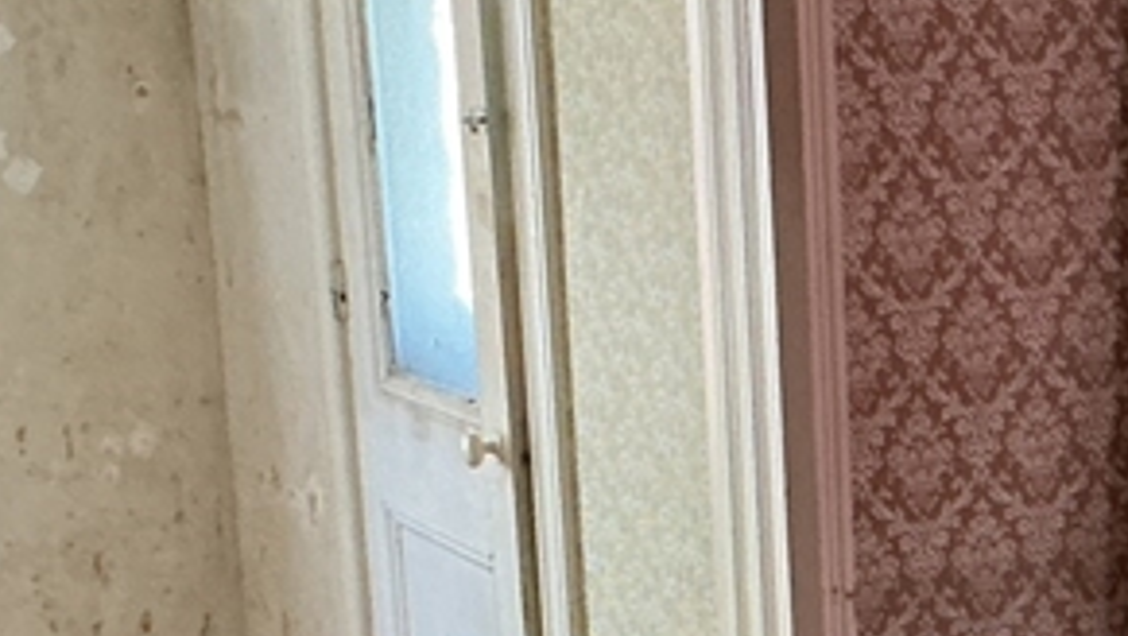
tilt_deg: -12.6
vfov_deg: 10.7
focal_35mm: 111
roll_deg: +2.9
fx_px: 3322
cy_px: 756
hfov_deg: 19.2
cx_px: 717
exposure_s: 1/60
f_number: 1.8
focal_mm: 3
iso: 200
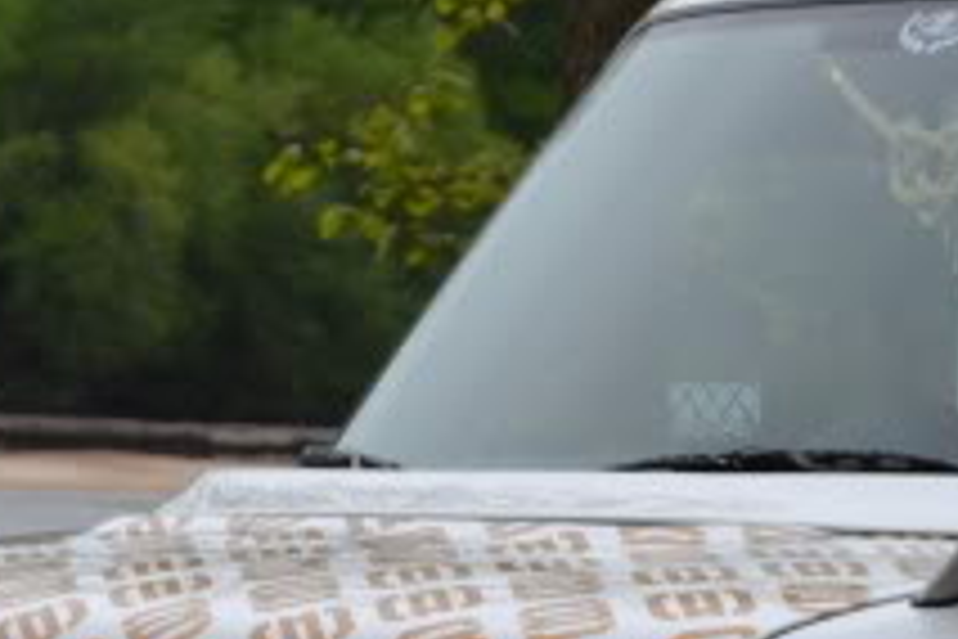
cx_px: 1298
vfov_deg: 3.8
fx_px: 9579
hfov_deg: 5.7
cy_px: 297
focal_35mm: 360
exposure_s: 1/250
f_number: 8
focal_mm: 50
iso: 100
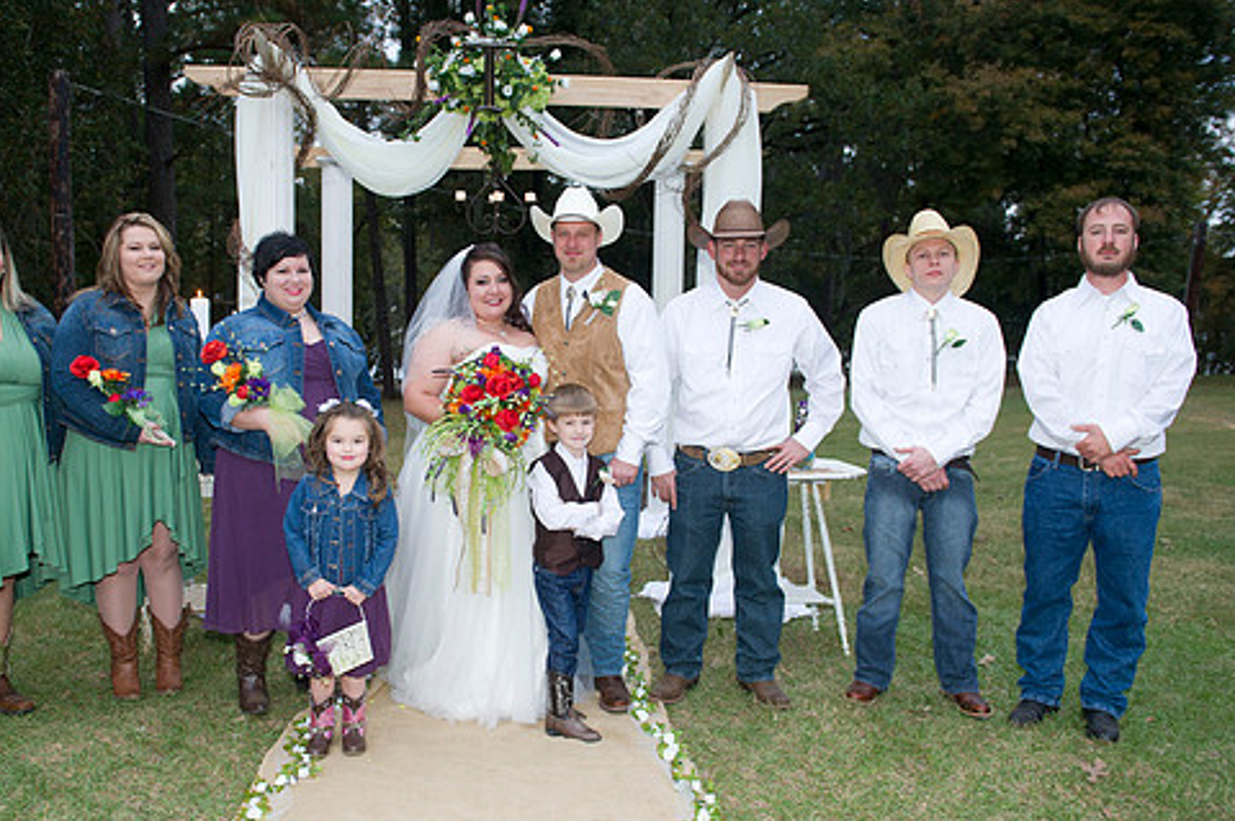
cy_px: 414
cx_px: 533
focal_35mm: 29
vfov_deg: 44.9
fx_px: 994
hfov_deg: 63.4
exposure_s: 1/100
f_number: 4
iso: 800
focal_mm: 24
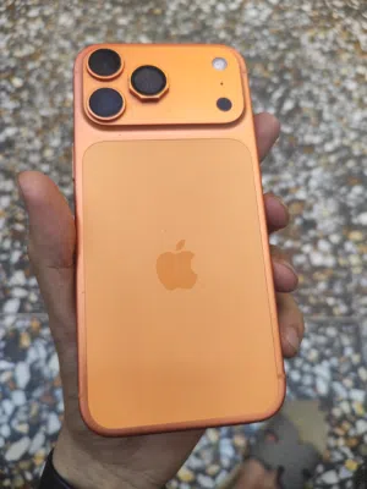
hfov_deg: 56.8
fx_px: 339
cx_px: 184
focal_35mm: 24
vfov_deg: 71.6
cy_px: 244
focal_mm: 5.89
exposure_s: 1/120
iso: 194
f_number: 1.89
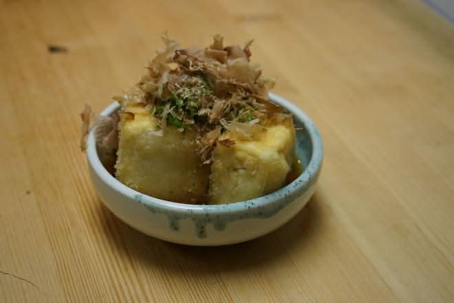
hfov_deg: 35.6
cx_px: 227
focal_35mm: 56
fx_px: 706
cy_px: 152
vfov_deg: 24.2
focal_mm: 56
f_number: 6.3
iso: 800
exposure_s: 1/60
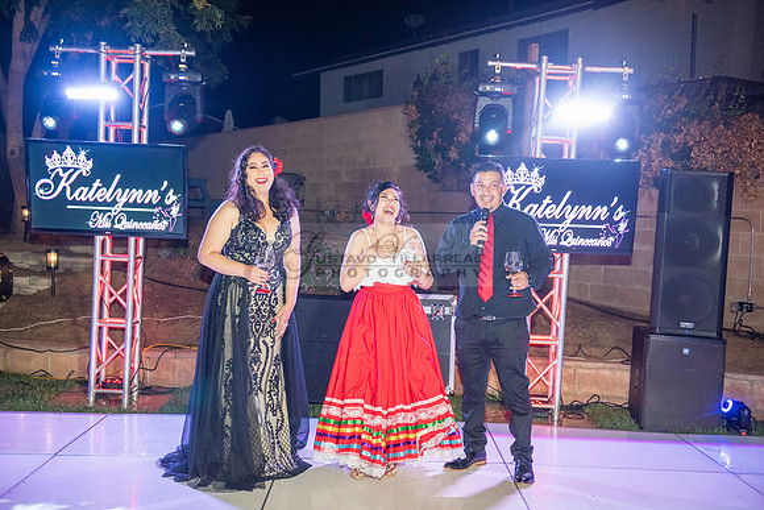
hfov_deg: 46.4
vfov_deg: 31.9
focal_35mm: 42
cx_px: 382
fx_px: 892
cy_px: 255
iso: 1600
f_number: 3.2
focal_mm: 42
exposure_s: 1/100
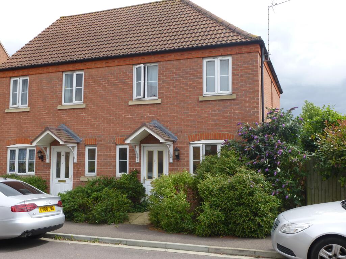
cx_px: 173
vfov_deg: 39.7
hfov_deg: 51.4
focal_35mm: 36
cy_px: 130
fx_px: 360
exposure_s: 1/400
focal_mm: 6.4
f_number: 4
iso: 100
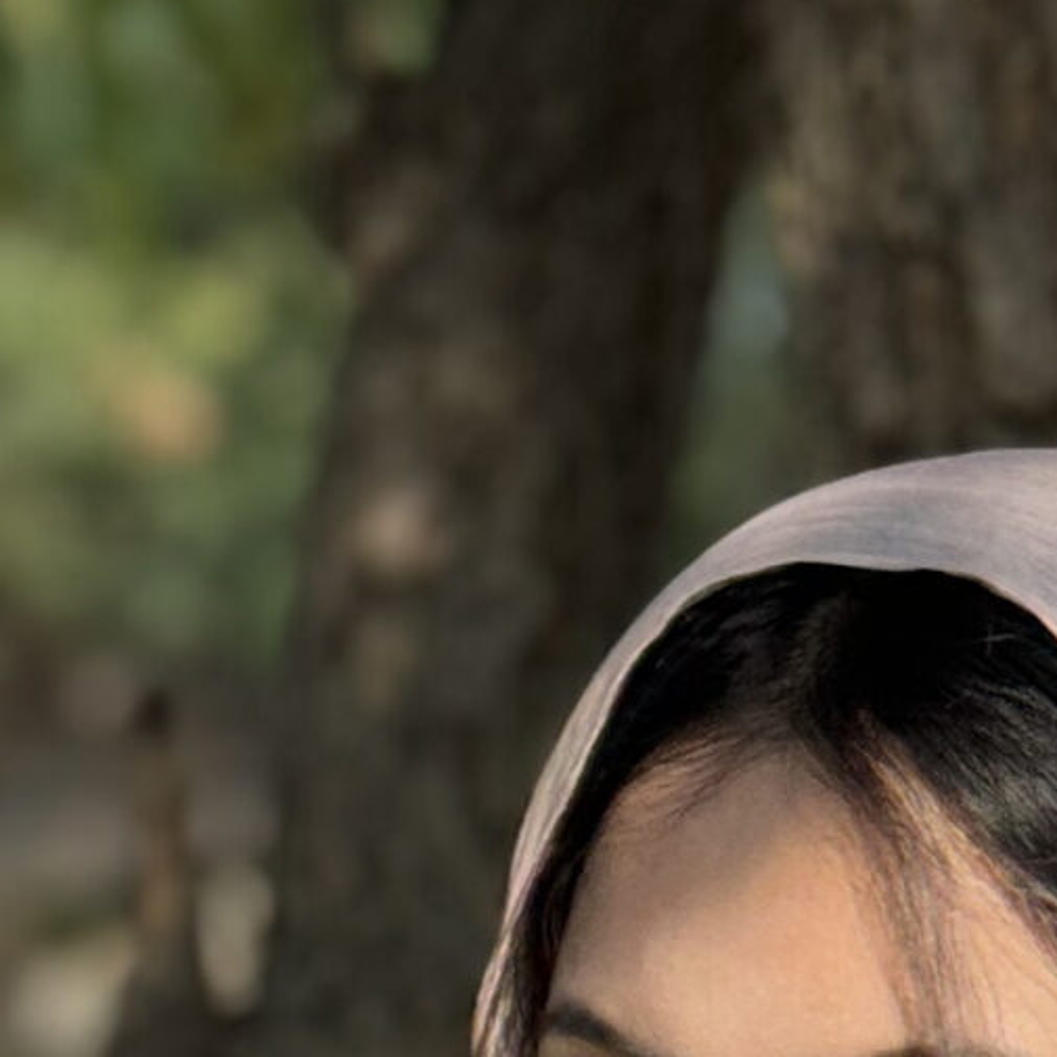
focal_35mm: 215
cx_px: 586
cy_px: 1677
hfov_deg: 8.1
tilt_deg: +1.3
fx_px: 7427
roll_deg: +1.6
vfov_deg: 8.0
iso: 64
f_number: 1.78
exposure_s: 1/3425
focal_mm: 6.76
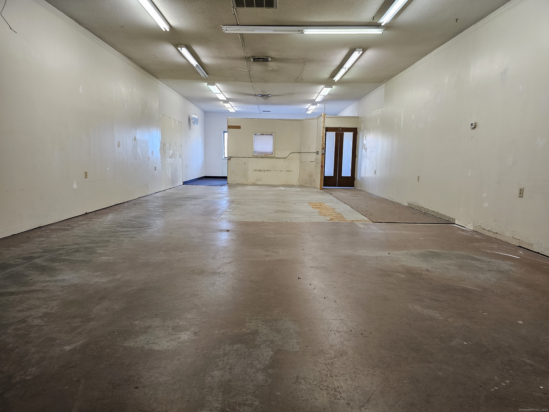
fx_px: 365
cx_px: 274
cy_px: 206
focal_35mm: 23
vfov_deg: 58.9
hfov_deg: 73.9
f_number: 1.7
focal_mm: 6.3
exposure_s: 1/120
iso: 160
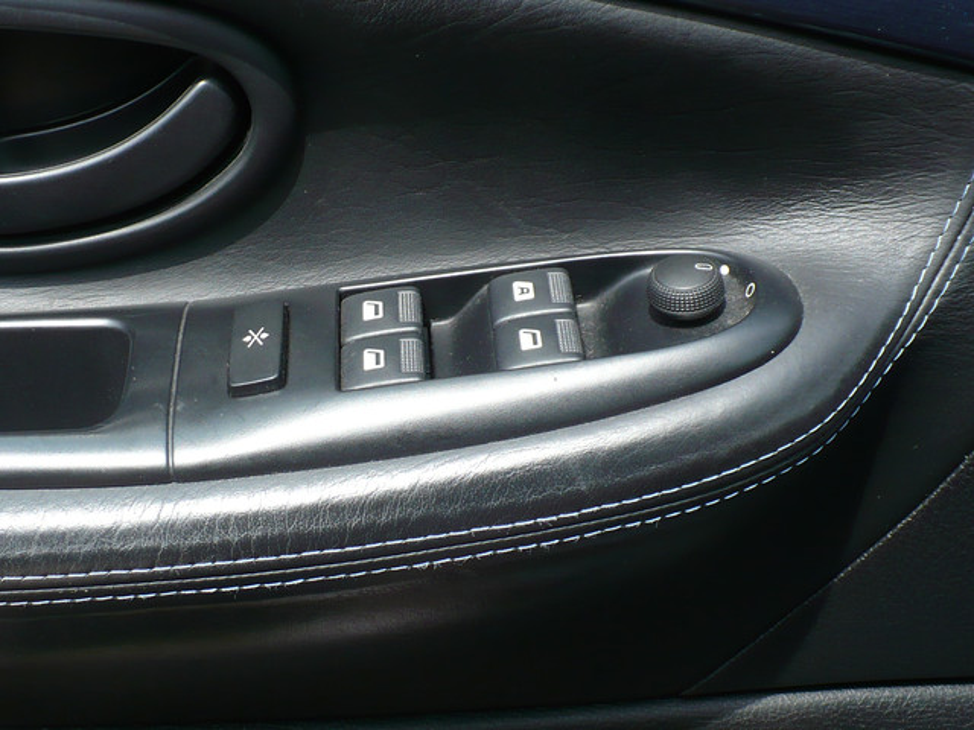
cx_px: 487
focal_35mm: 55
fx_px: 1548
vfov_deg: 26.6
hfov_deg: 34.9
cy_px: 365
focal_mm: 6.1
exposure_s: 1/320
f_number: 2.8
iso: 100
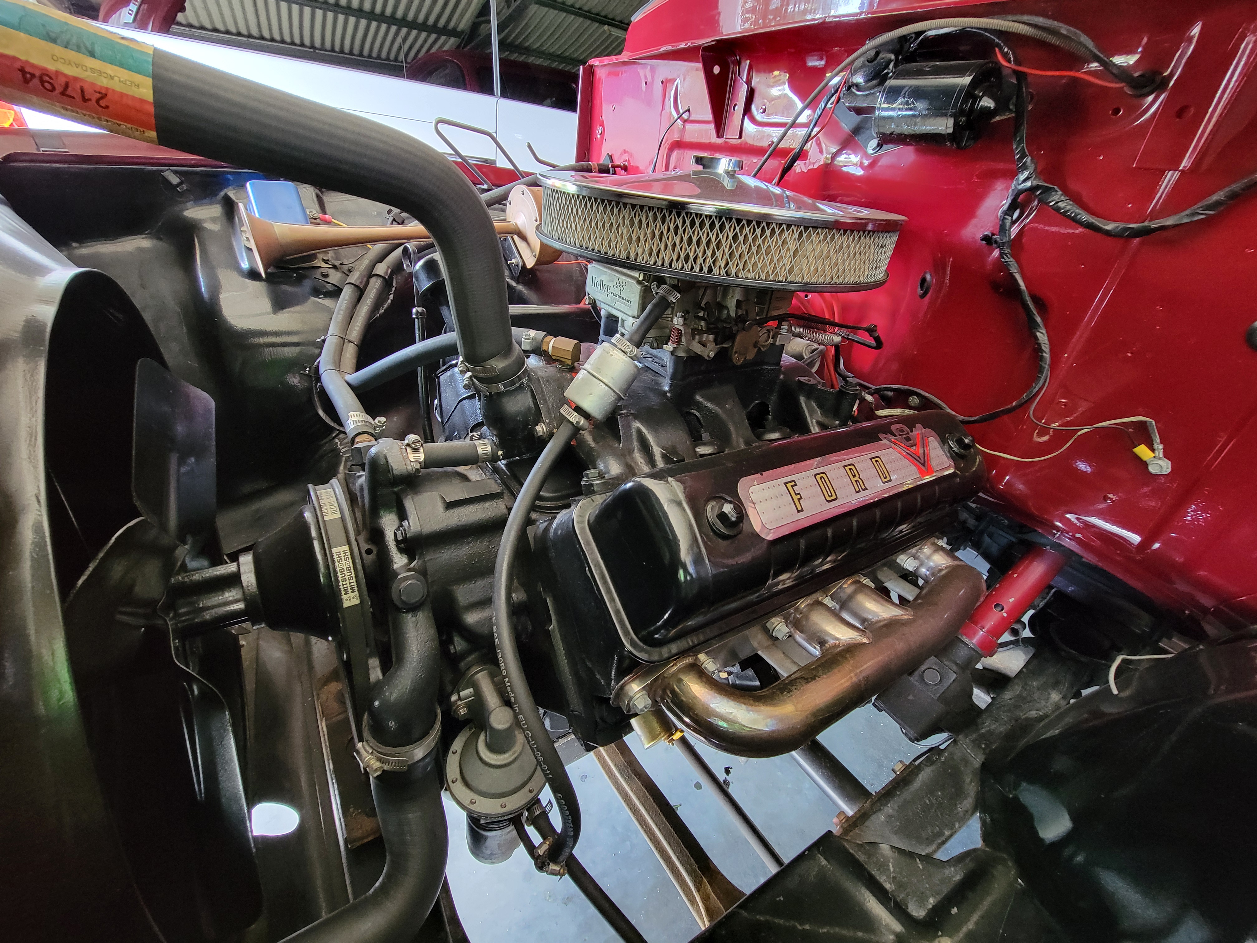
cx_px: 628
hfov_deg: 106.2
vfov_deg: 89.9
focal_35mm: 13
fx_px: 472
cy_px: 472
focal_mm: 2.2
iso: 640
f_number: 2.2
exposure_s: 1/30
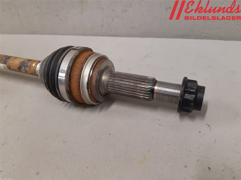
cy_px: 90
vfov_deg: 53.1
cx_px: 120
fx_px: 181
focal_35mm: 26
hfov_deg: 67.3
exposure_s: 1/50
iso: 125
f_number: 1.7
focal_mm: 3.93
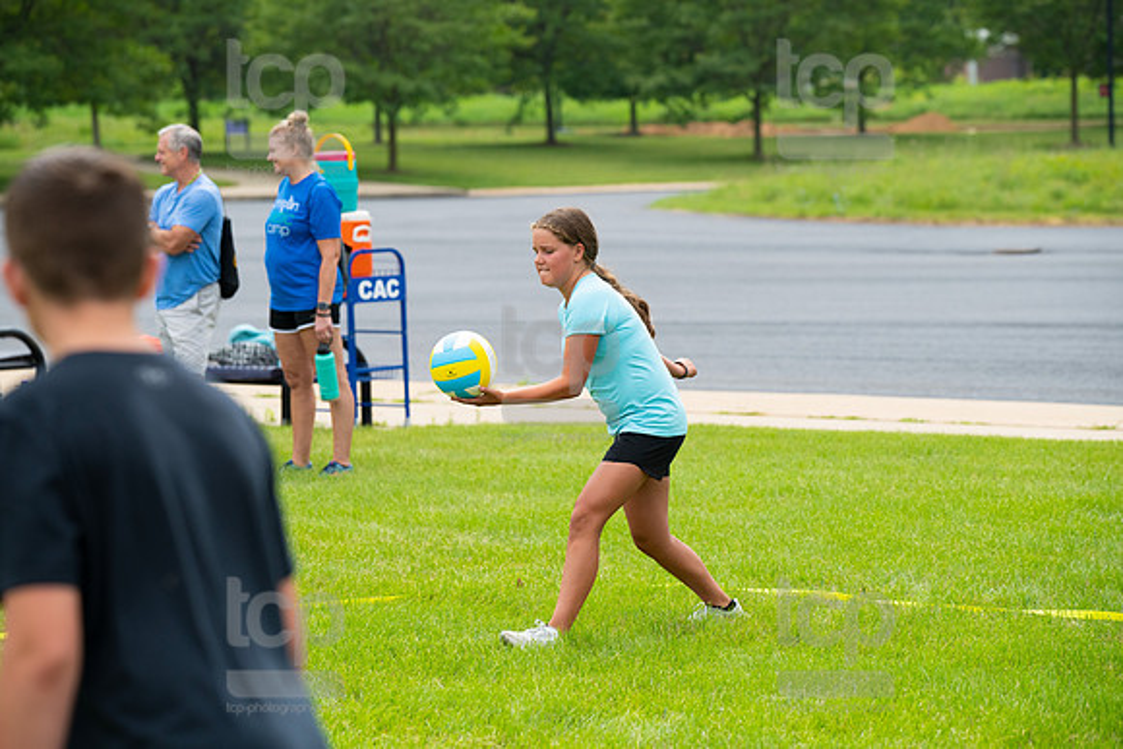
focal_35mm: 135
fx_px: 4212
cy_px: 374
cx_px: 562
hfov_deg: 15.2
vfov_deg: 10.2
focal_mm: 135
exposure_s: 1/2000
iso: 500
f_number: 4.5
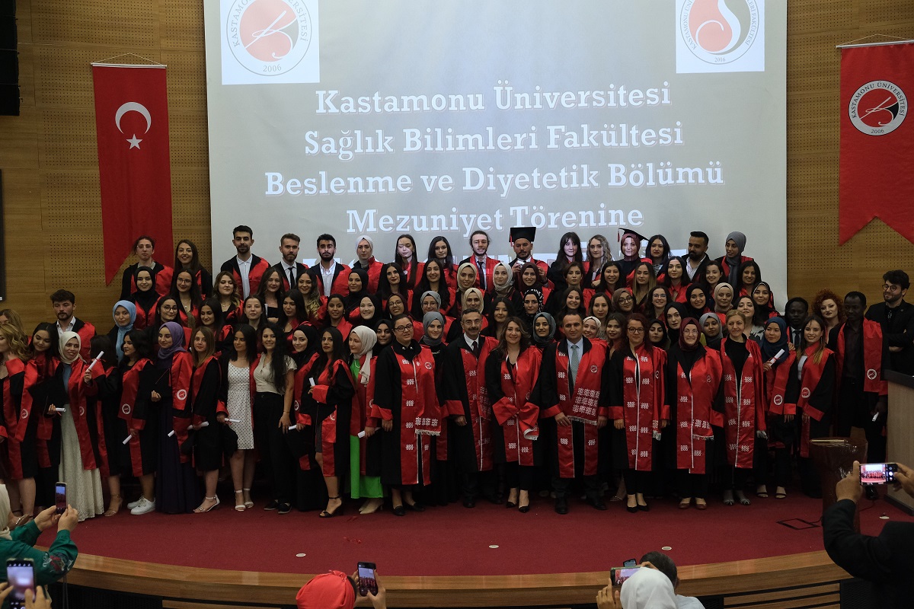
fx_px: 965
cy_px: 304
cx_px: 457
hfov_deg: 50.7
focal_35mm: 38
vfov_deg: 35.1
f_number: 3.6
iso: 2500
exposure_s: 1/160
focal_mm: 25.4
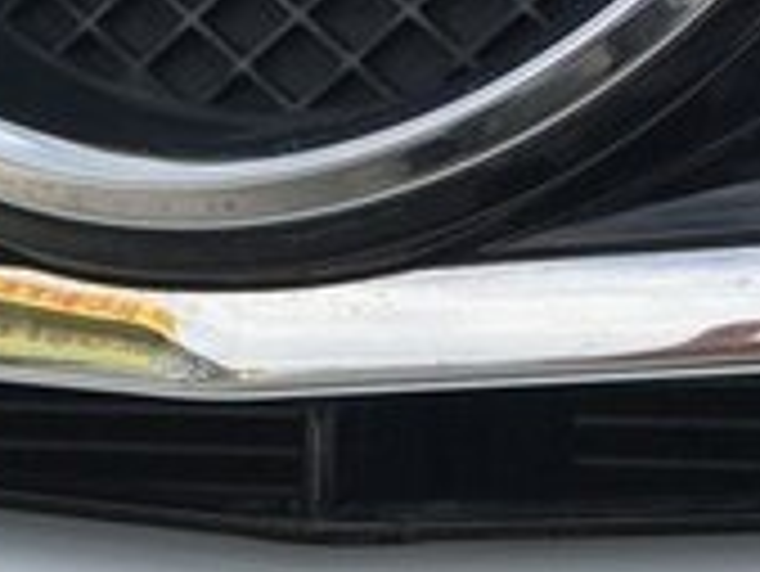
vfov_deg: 12.8
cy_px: 678
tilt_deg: -11.6
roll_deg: +0.3
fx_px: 2483
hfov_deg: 17.4
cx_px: 265
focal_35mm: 113
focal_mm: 4.15
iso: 25
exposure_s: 1/938
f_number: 2.2
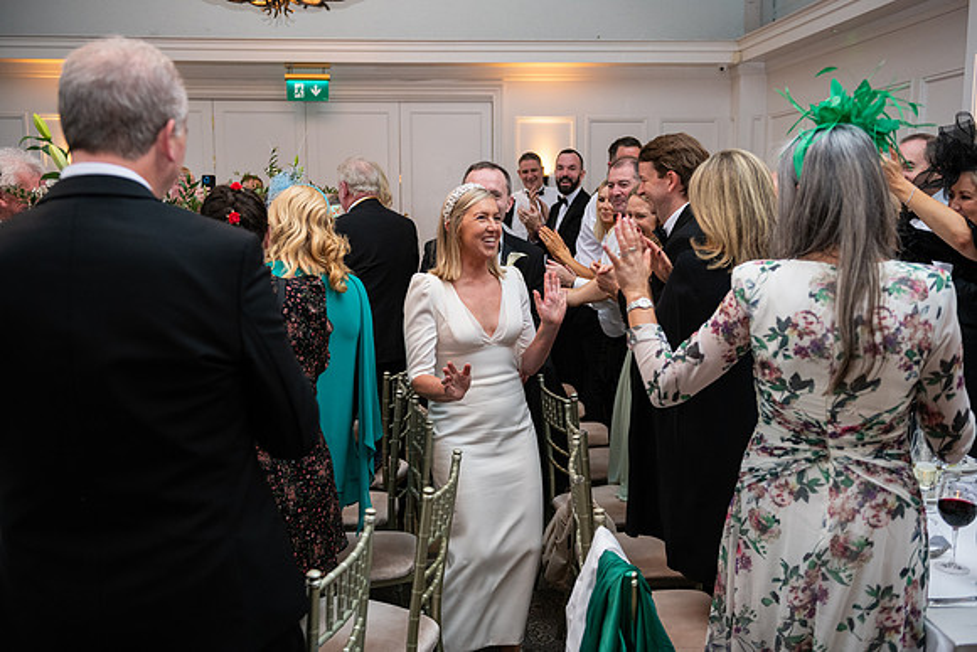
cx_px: 488
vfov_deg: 38.9
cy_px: 326
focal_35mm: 34
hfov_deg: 55.8
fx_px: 923
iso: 800
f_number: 3.5
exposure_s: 1/160
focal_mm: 34
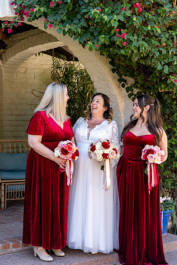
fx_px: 516
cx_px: 88
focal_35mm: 70
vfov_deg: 28.8
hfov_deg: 19.5
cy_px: 132
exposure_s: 1/250
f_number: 5.6
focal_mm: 70
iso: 500
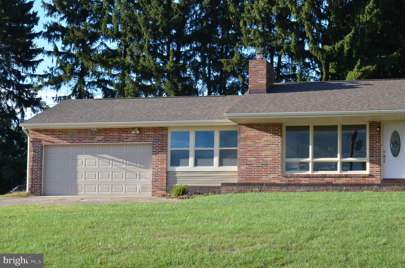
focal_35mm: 72
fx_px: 808
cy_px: 134
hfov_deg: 28.1
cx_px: 202
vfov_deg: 18.8
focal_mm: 48
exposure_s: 1/1000
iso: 3200
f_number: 16
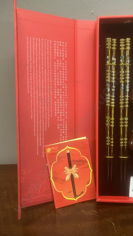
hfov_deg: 37.4
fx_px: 194
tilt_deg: -23.0
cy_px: 117
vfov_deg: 62.6
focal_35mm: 31
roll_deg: +1.5
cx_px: 88
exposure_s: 1/50
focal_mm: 3.99
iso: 320
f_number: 1.8
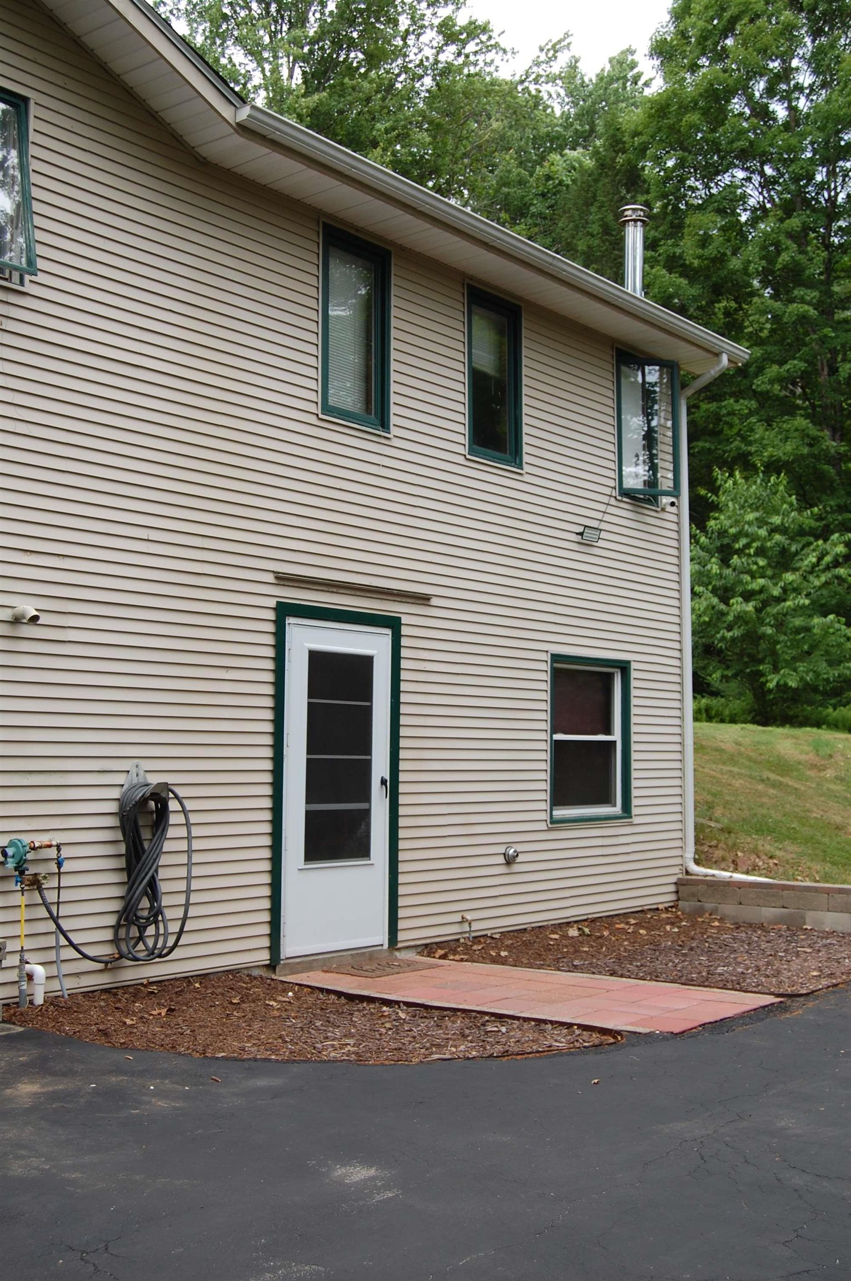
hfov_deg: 34.1
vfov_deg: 49.6
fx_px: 1386
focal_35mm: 39
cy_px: 640
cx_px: 426
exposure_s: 1/160
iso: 200
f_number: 6.3
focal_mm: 26
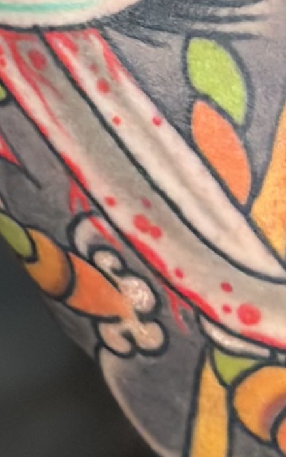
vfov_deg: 6.7
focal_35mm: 293
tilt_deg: -4.3
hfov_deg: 4.5
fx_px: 3651
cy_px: -686
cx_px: -86
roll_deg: +22.4
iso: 500
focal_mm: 6.86
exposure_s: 1/40
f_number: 1.78
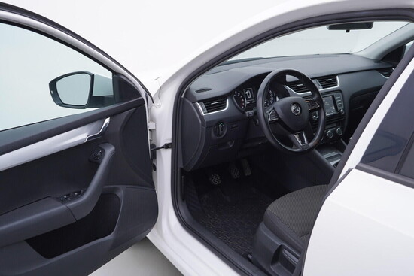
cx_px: 207
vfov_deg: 36.9
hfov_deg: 53.1
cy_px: 138
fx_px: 414
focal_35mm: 36
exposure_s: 1/60
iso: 125
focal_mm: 24
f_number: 3.5
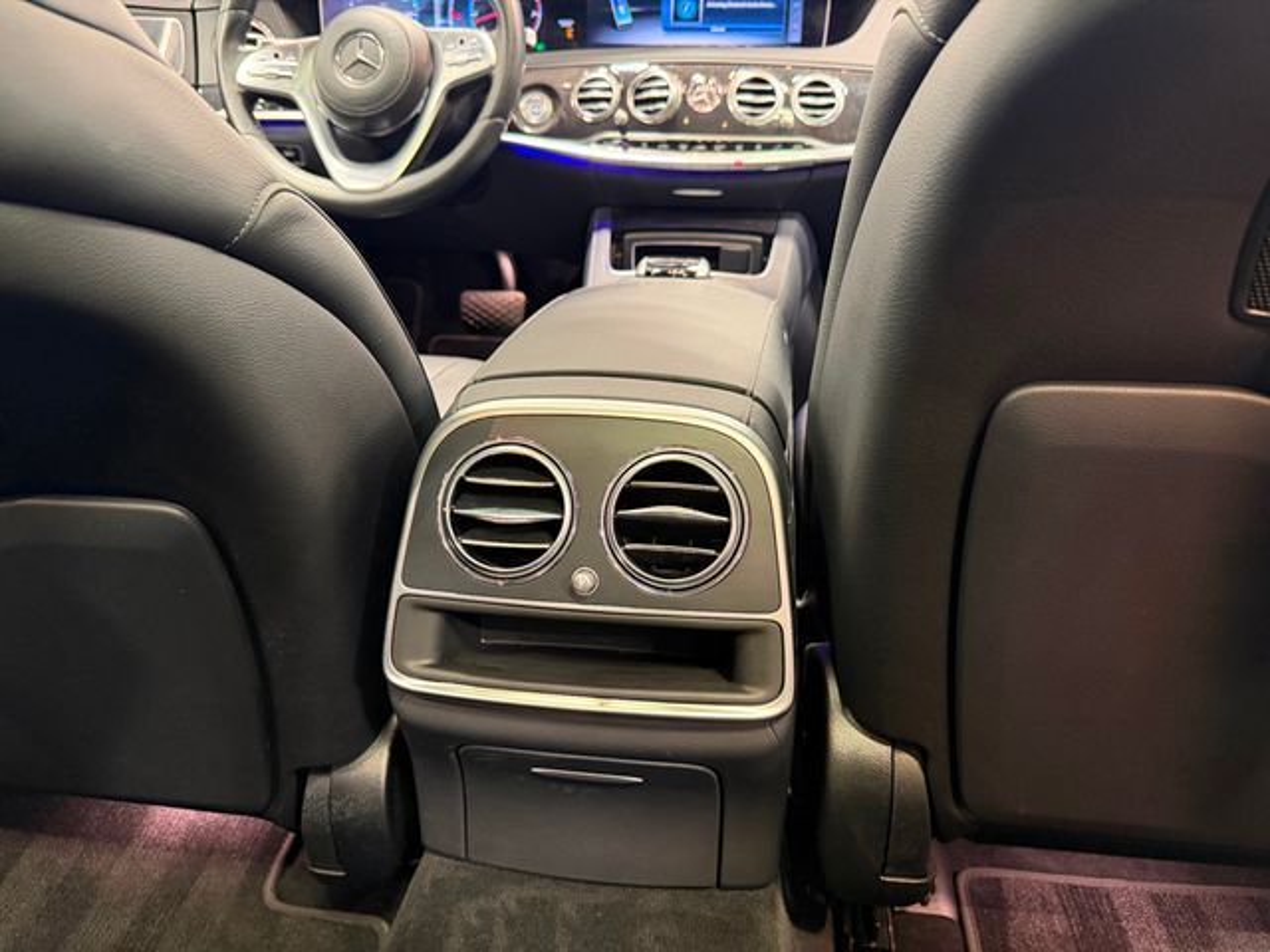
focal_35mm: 24
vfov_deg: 56.8
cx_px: 635
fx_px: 881
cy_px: 476
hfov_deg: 71.6
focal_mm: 6.76
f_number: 1.78
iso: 640
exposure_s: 1/40
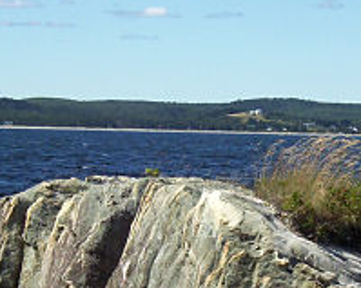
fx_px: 2264
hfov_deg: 9.1
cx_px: 174
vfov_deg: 7.3
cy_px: 232
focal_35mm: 212
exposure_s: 1/413
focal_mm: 13.24
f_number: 7.68
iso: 100
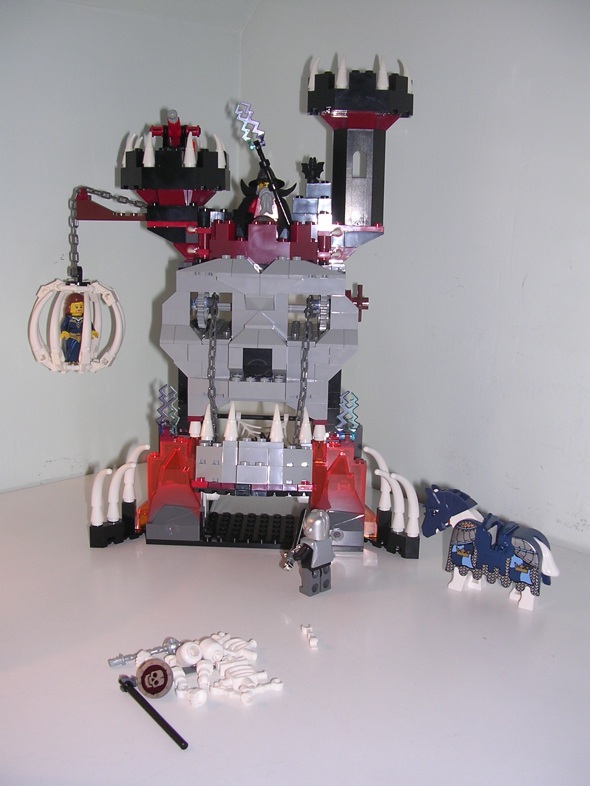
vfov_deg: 49.0
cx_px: 295
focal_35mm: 38
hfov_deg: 37.7
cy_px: 393
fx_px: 864
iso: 100
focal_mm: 5.8
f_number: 2.8
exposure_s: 1/60.1
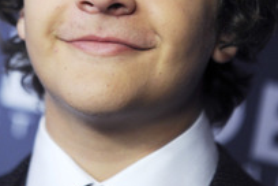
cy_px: 5
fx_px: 3158
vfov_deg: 3.4
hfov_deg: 5.0
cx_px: 84
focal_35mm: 409
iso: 1600
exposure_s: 1/160
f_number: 2.8
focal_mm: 185
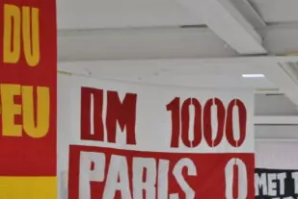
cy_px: 189
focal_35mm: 105
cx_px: 165
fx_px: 870
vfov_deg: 12.9
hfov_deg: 19.4
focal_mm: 36
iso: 800
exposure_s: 1/15
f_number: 5
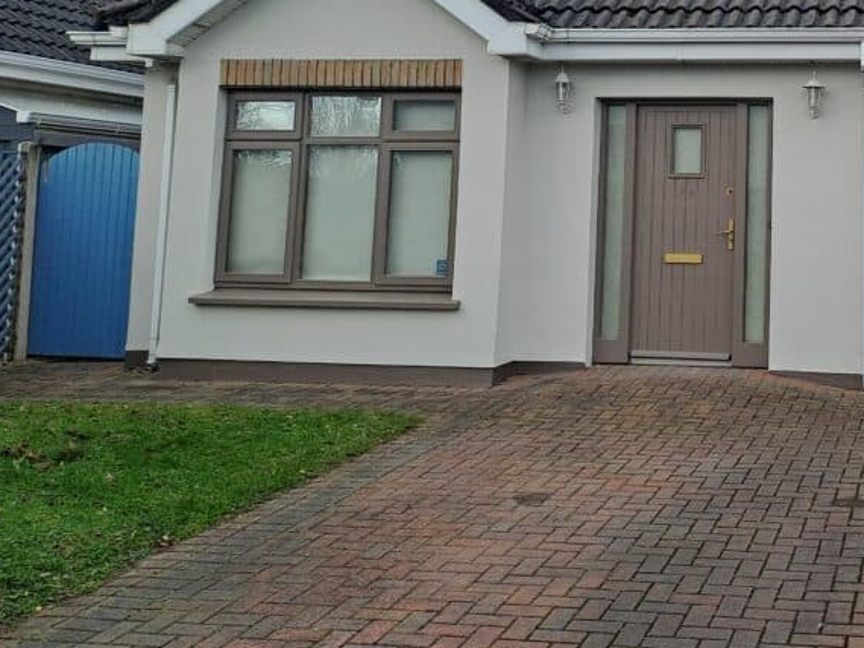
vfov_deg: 31.0
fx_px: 1123
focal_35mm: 45
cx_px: 758
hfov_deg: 39.4
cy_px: 85
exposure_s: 1/505
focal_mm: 4.65
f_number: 1.8
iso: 32
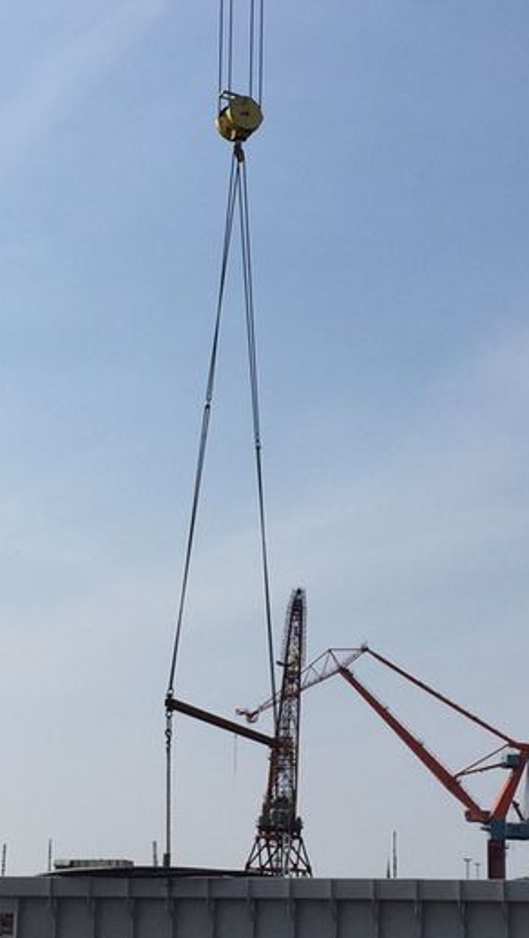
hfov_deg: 15.5
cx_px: 252
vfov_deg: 27.2
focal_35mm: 78
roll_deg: -2.1
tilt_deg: +13.2
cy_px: 502
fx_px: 1942
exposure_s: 1/3597
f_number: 2.2
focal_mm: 4.15
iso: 32
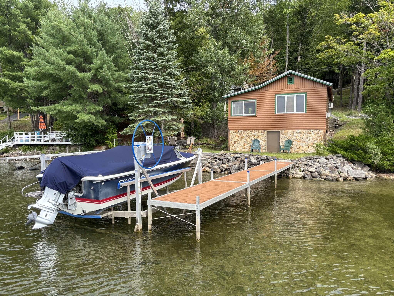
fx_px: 296
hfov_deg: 67.3
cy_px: 148
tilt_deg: -3.1
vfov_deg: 53.1
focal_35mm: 26
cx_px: 197
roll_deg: -0.6
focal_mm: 5.96
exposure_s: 1/1092
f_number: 1.6
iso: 50
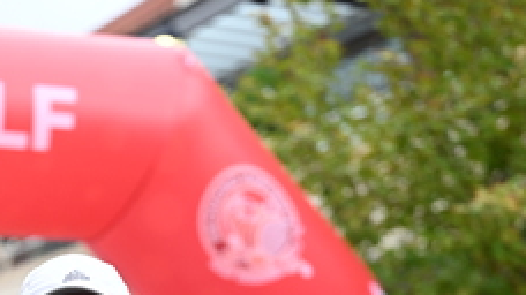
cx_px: 149
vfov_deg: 6.7
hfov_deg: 12.1
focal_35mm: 177
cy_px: 484
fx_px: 2468
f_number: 2.8
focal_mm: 70
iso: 640
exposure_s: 1/1600
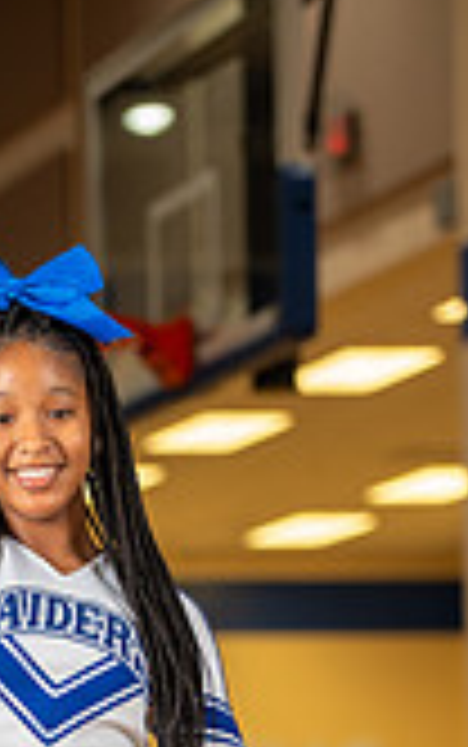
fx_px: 5134
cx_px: -32
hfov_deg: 5.2
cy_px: 904
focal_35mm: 252
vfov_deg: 8.2
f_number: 2.8
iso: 500
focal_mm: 91.2
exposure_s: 1/160
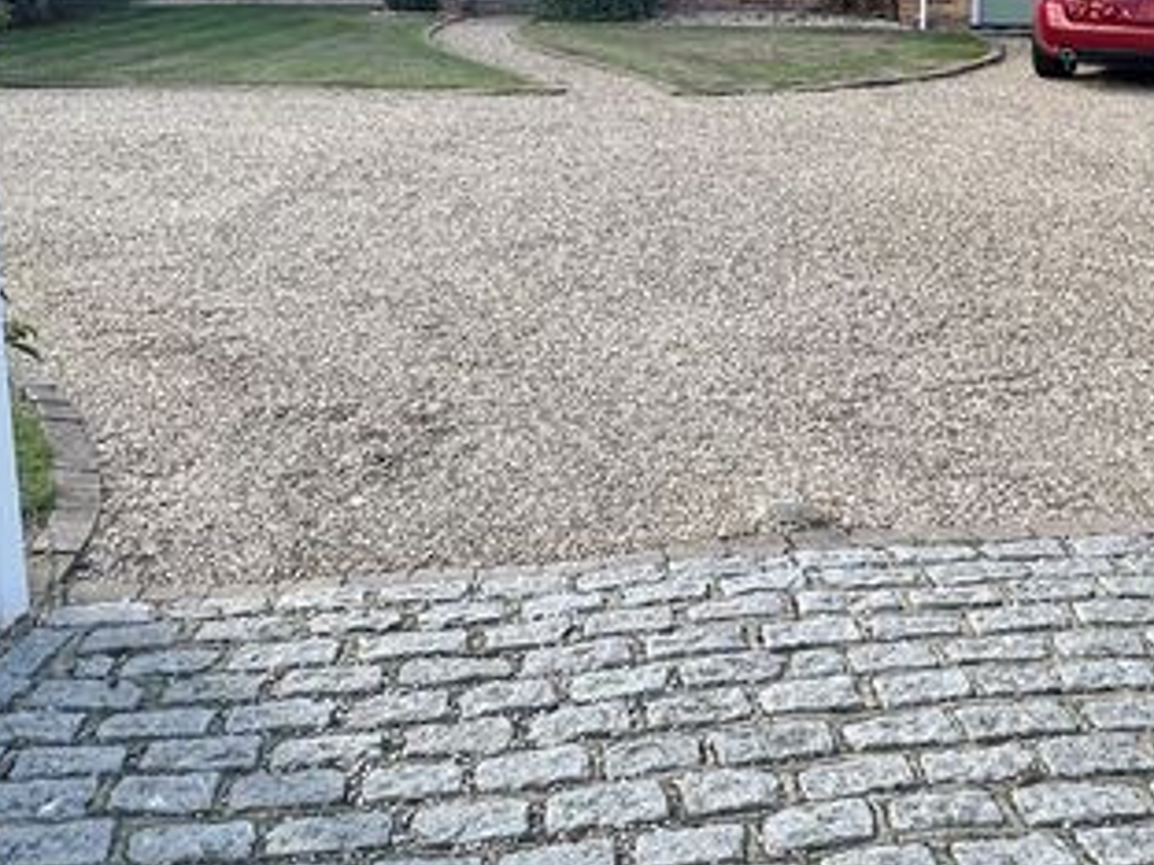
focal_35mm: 46
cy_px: 122
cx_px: 721
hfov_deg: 40.9
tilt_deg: -7.9
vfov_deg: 30.4
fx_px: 1534
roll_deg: +0.0
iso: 40
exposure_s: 1/682
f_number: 2.2
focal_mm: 2.22
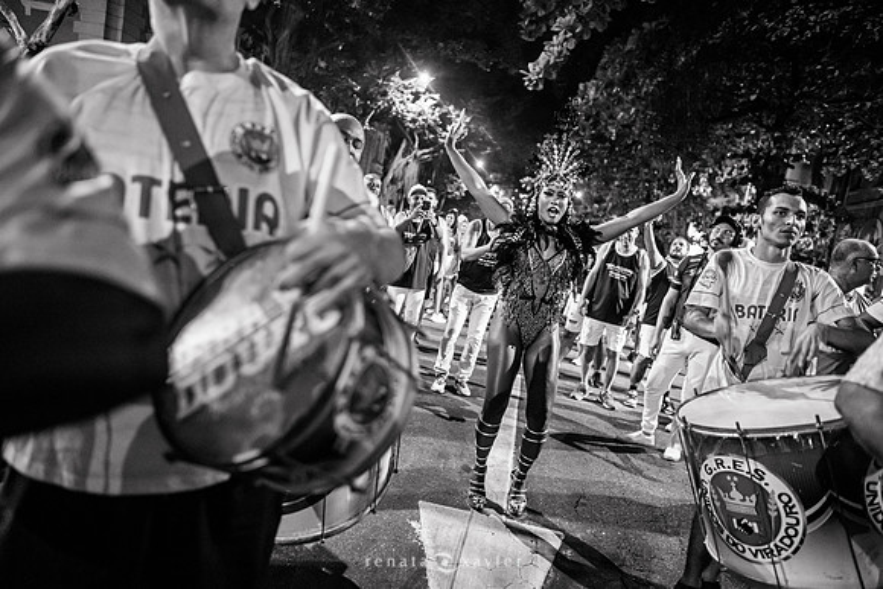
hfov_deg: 73.7
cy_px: 294
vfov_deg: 53.2
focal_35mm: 24
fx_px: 589
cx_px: 442
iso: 2500
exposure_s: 1/200
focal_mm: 24
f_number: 1.8
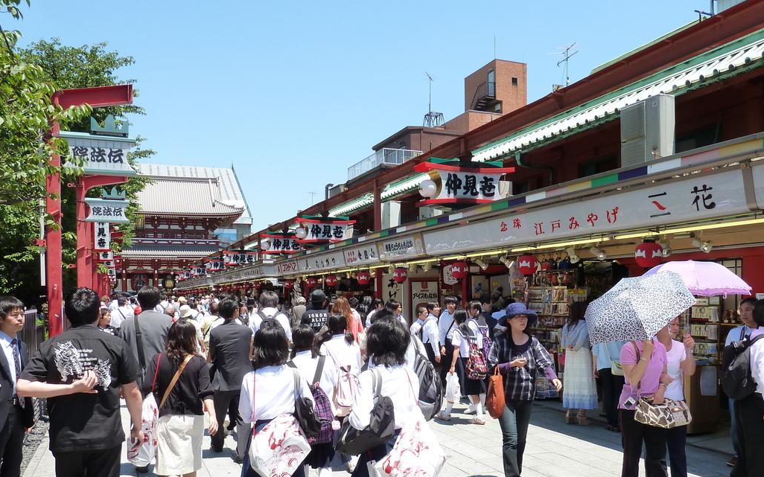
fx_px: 645
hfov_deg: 61.2
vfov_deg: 40.3
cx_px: 404
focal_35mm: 31
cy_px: 301
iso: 125
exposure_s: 1/400
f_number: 4
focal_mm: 4.1
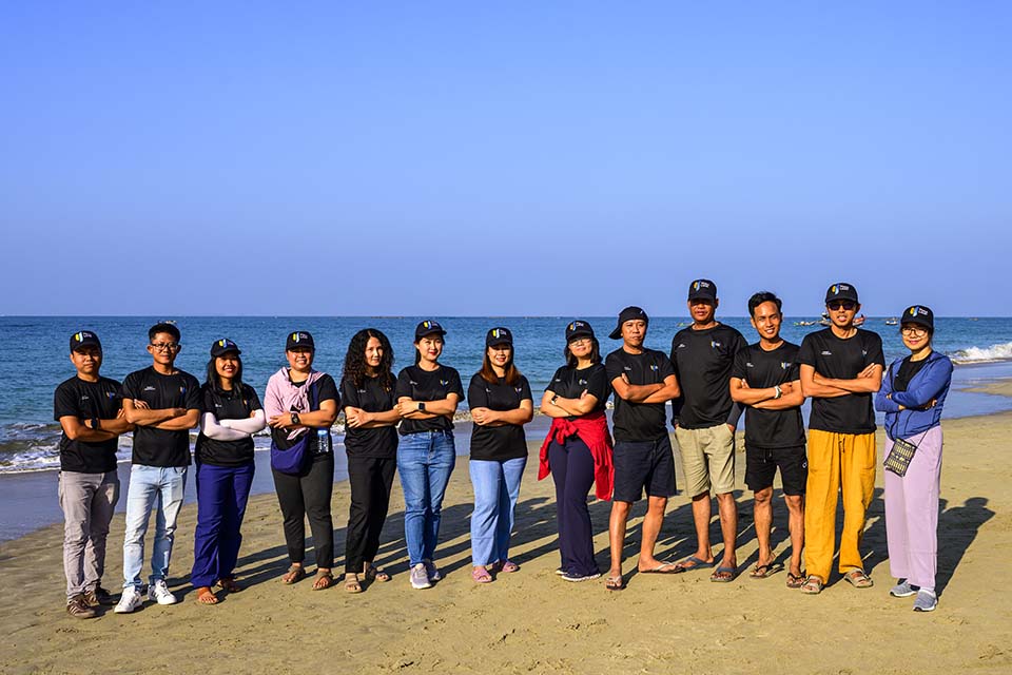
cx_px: 506
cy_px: 338
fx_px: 970
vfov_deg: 38.4
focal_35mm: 34
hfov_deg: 55.1
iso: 160
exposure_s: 1/500
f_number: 8
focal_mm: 34.5
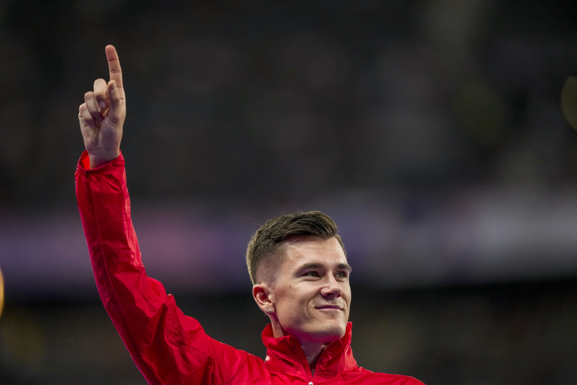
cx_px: 288
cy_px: 192
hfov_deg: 5.2
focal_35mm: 400
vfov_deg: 3.4
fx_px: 6411
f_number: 2.8
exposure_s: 1/2000
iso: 3200
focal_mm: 400
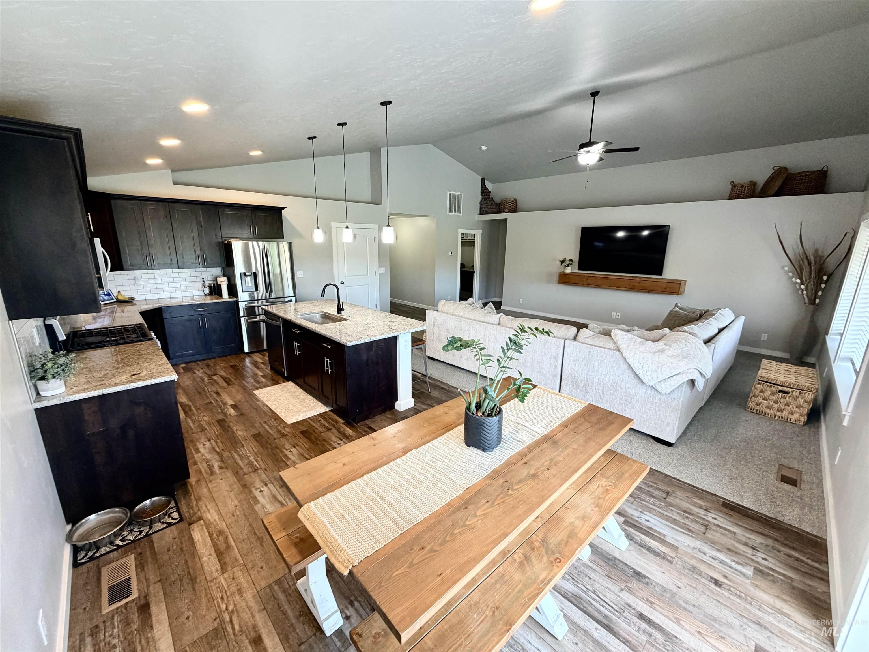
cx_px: 434
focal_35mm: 14
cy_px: 326
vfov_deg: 85.7
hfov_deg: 102.1
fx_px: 351
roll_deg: -0.4
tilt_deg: -12.9
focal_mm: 2.22
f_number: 2.2
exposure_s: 1/60
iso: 250
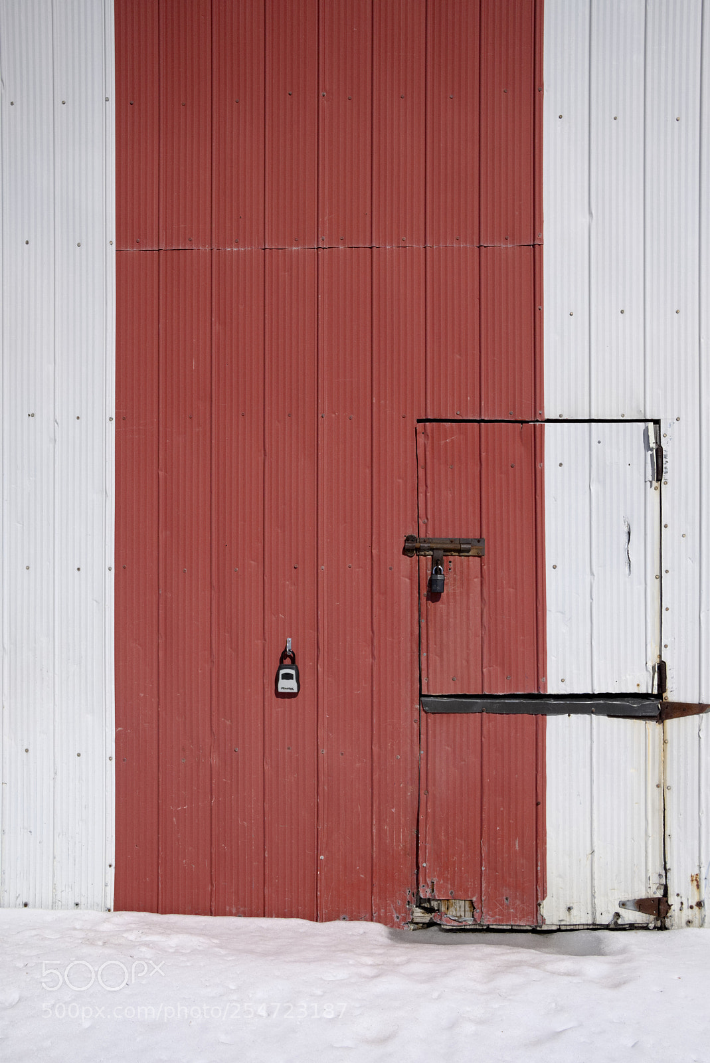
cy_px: 532
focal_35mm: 35
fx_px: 1034
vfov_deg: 54.4
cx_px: 355
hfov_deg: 37.9
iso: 800
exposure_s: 1/4400
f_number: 8
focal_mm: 23
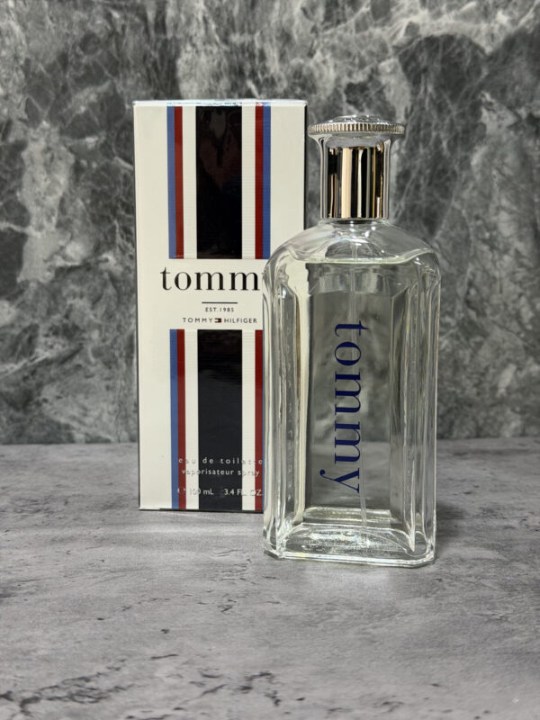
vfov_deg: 39.7
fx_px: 998
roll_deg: -1.5
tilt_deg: -7.5
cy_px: 360
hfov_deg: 30.3
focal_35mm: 48
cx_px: 270
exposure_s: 1/40
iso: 320
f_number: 1.78
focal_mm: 6.76
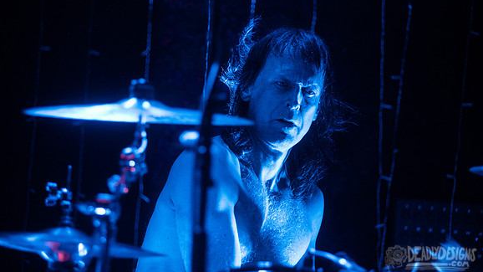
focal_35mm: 142
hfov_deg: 15.1
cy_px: 113
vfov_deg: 8.5
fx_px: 1818
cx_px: 242
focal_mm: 135
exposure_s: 1/200
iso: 3200
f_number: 3.2
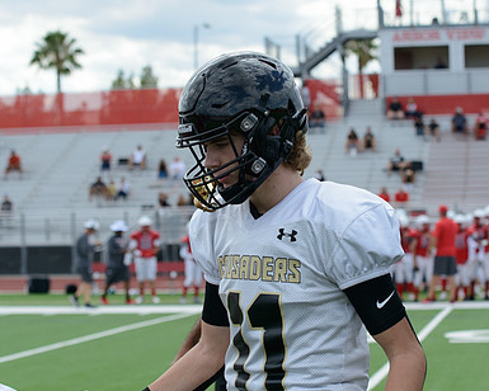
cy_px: 208
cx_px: 257
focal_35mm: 99
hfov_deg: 19.4
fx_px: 1433
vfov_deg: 15.5
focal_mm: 70
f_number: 5
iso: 2000
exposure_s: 1/8000
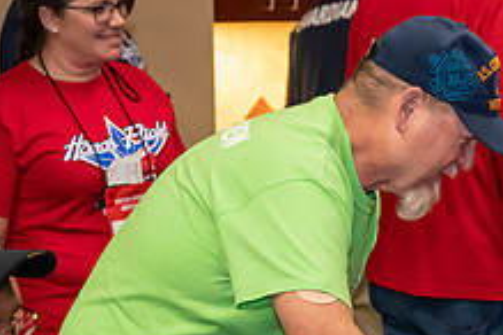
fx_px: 2333
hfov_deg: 12.0
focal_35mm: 167
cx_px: 620
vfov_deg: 8.2
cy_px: 365
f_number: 6
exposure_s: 1/160
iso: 10000
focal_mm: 63
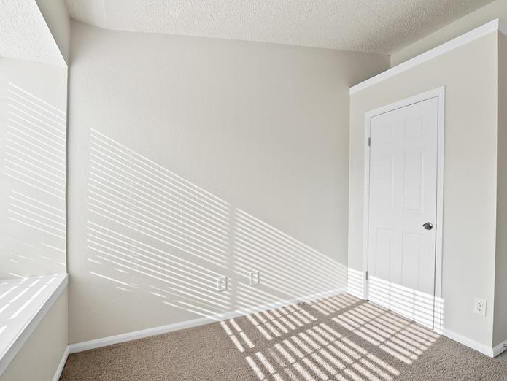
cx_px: 284
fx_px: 249
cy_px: 195
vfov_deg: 74.8
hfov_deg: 90.6
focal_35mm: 17
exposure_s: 1/60
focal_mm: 12
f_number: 4
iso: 640
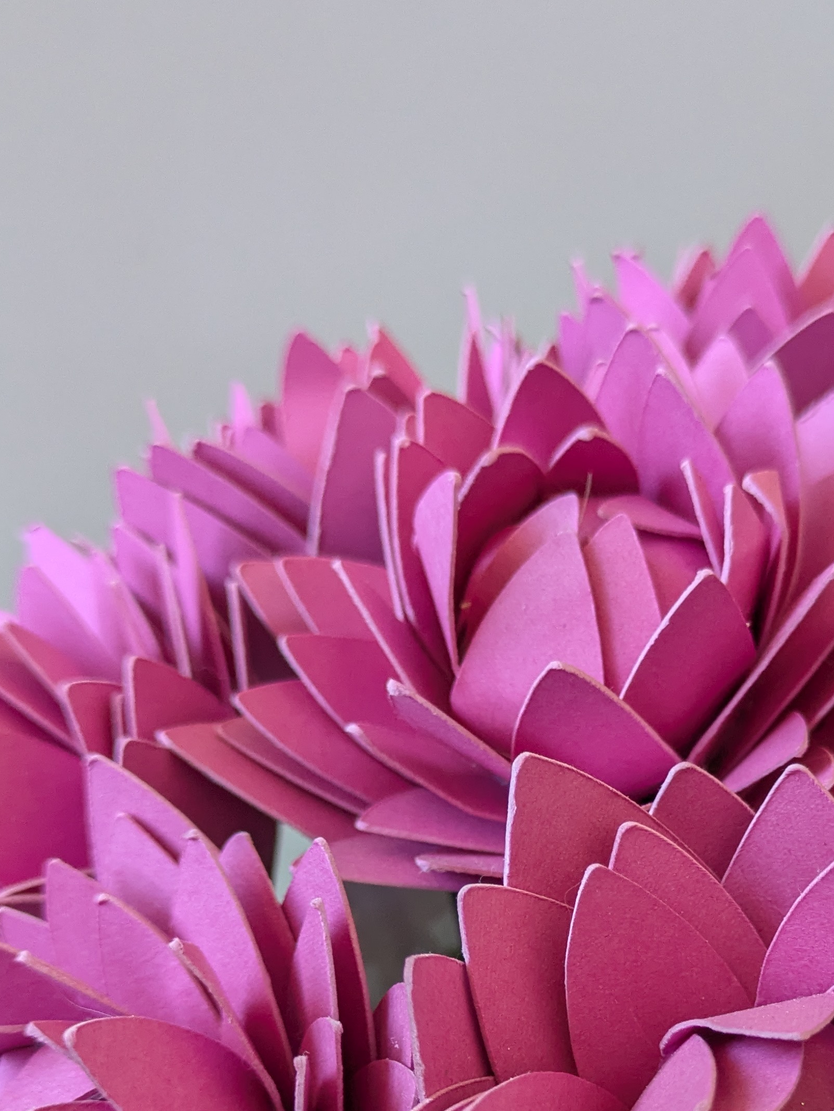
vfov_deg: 34.0
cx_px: 603
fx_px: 1734
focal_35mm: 54
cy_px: 947
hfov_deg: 26.8
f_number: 1.89
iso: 347
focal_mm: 5.43
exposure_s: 1/100
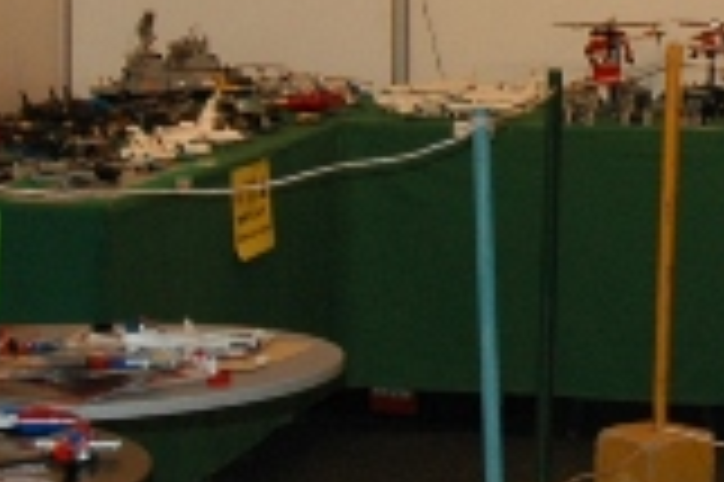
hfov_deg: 11.2
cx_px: 935
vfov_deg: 7.6
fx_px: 3596
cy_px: 97
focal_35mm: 179
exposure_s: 1/60
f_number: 3.8
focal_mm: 24
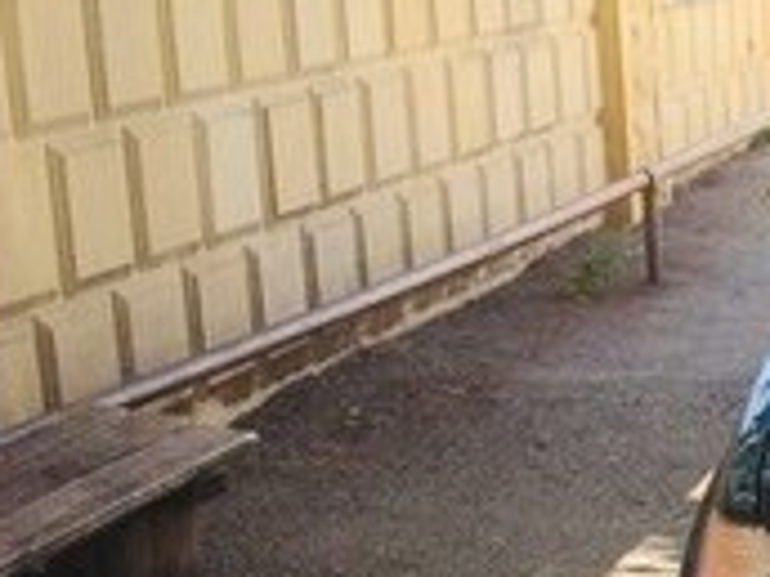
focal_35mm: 111
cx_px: 1424
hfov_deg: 15.1
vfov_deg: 13.2
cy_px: 499
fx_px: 2469
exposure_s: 1/436
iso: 32
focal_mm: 4.15
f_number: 2.2
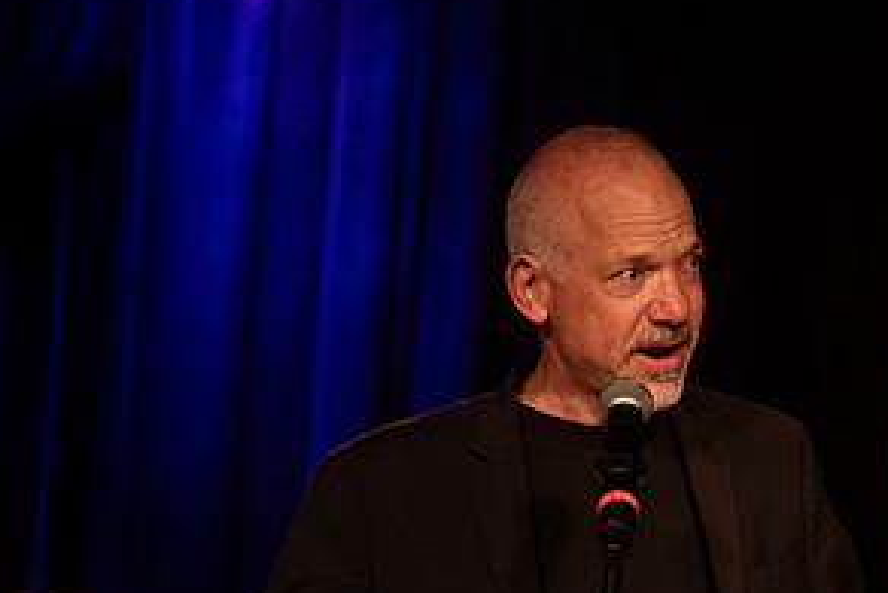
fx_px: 10858
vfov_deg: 3.1
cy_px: 422
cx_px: 701
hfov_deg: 4.7
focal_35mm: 440
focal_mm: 200
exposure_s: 1/100
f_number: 3.2
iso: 2000
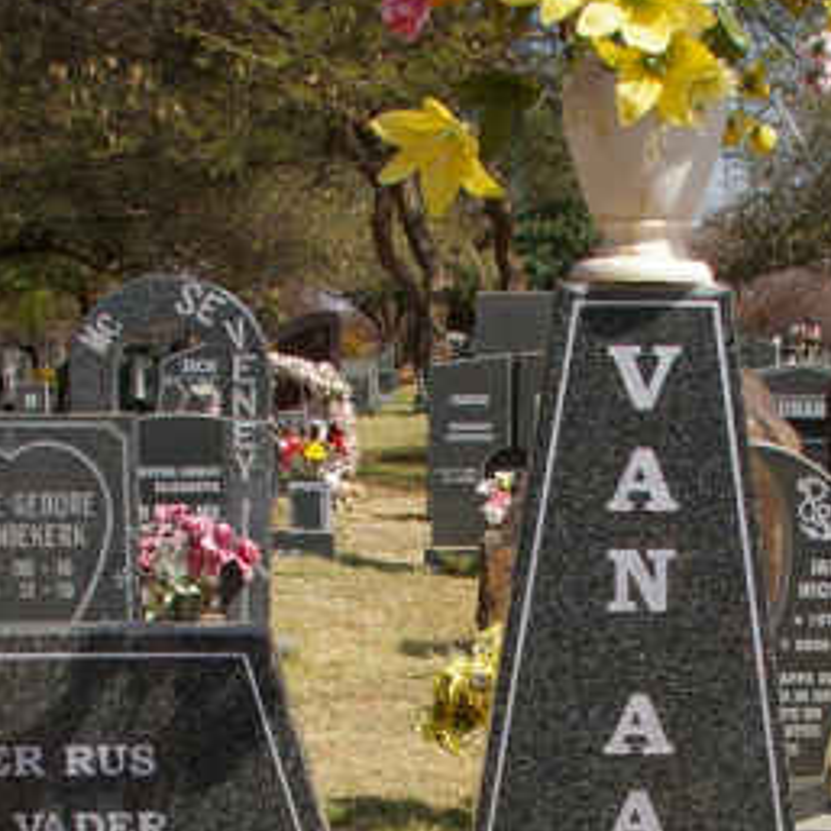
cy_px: 802
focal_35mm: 83
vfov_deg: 20.3
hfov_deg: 20.9
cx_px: 491
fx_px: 2254
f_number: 8
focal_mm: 18
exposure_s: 1/500
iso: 200
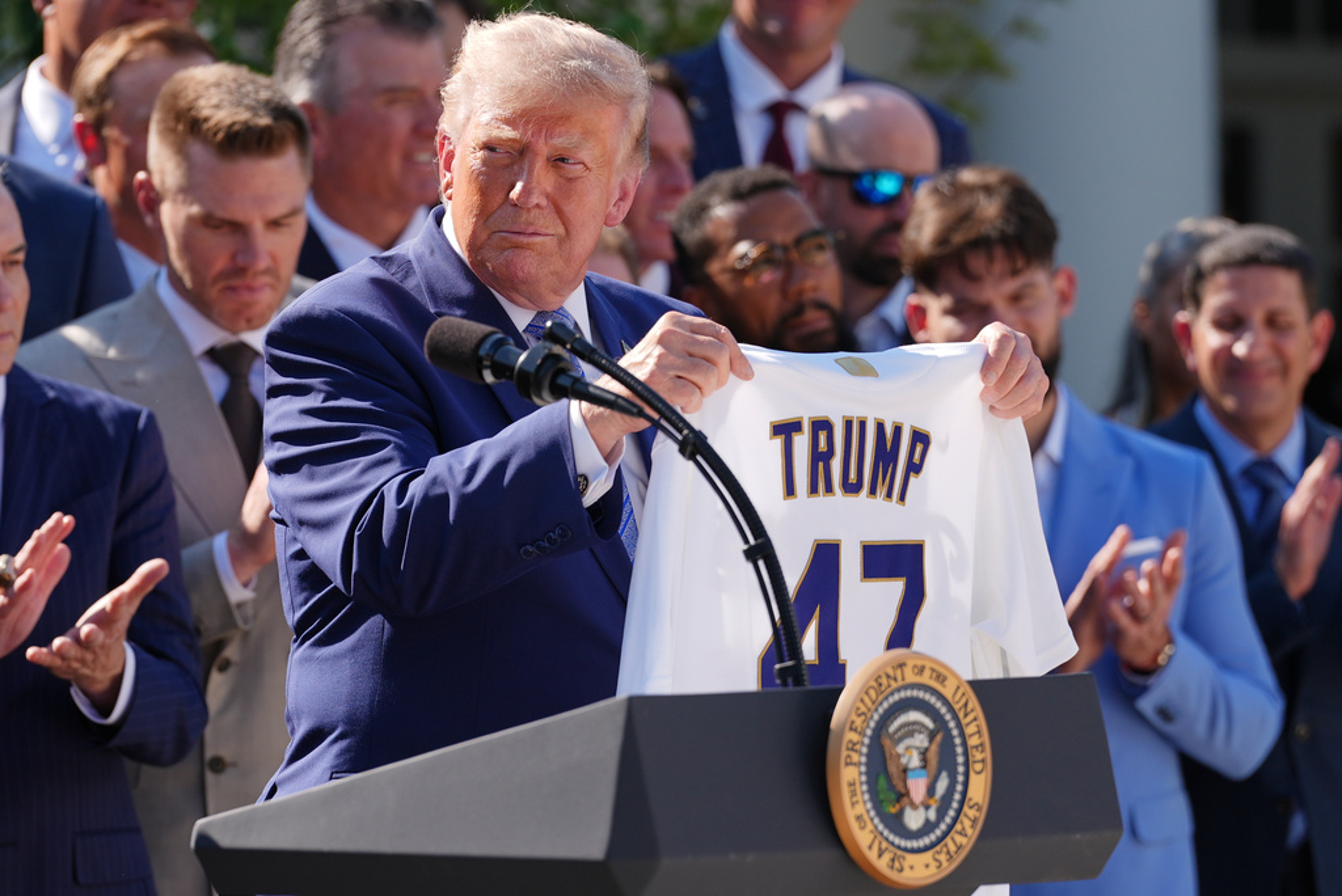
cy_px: 448
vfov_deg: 4.7
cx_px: 671
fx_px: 11003
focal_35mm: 295
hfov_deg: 7.0
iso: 125
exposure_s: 1/1250
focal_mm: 197
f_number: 4
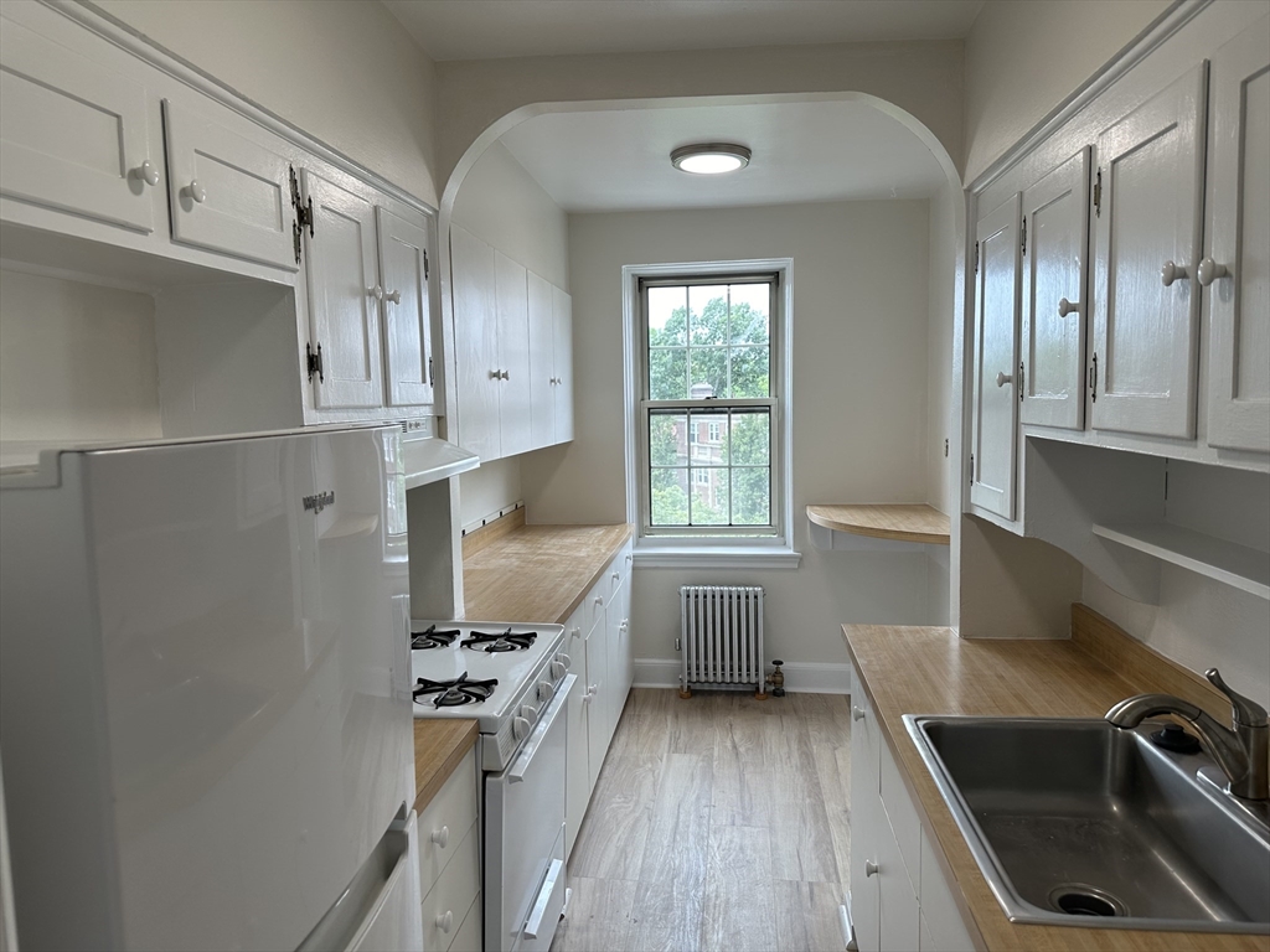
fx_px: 881
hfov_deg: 71.6
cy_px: 476
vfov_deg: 56.8
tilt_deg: -5.4
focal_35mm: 24
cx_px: 635
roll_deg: +0.7
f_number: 1.78
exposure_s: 1/218
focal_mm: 6.86
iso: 64
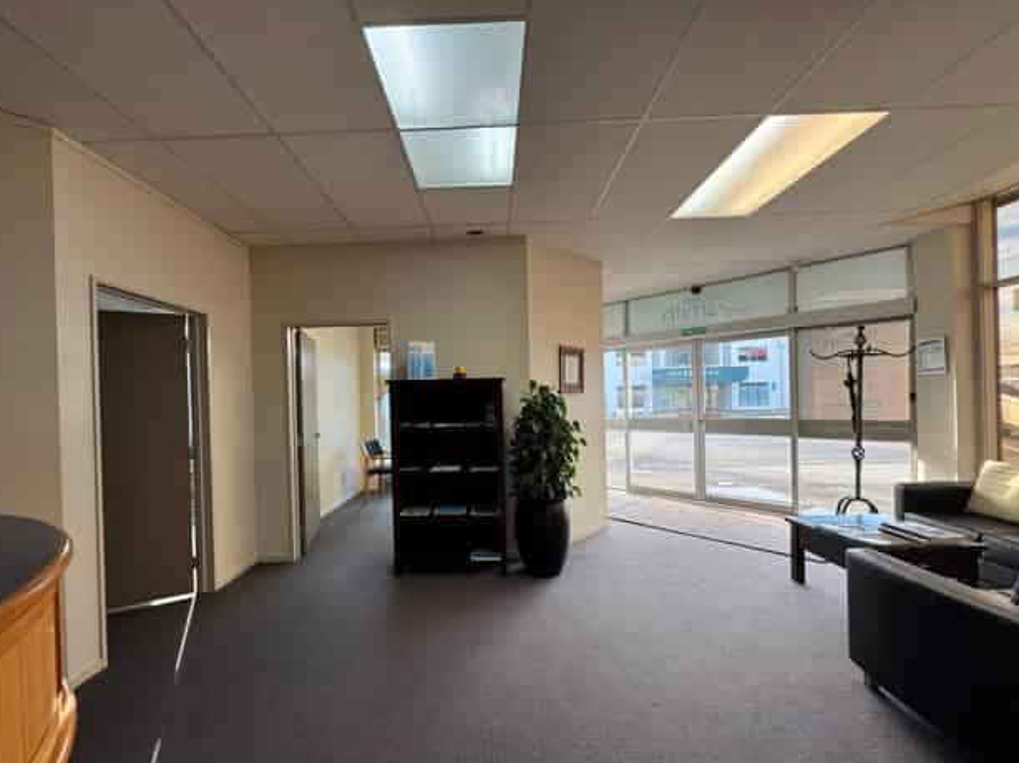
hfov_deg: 98.1
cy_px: 404
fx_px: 441
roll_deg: +1.6
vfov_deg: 81.6
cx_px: 481
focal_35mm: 15
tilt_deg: +0.6
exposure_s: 1/100
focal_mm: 2.22
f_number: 2.2
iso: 200
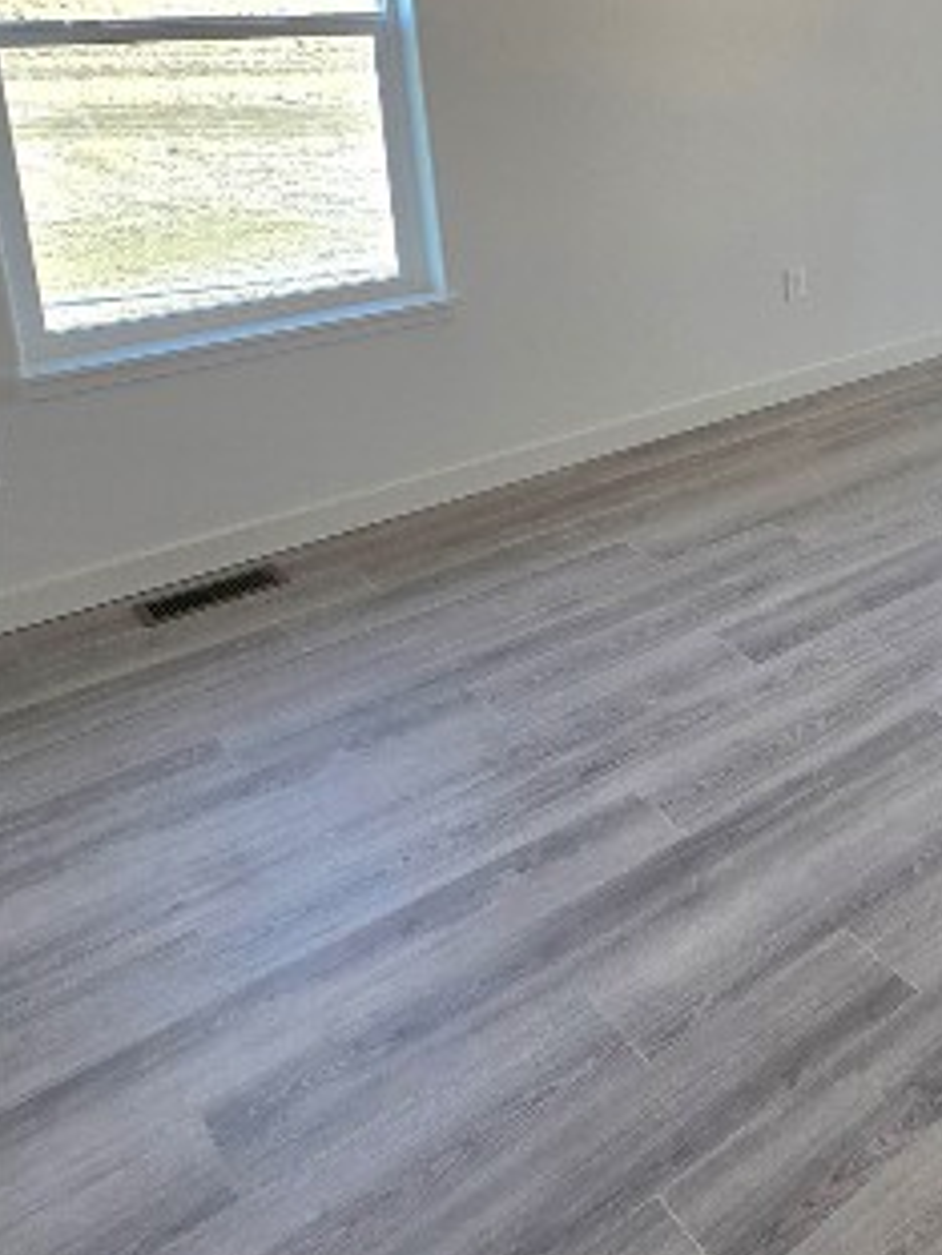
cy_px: 221
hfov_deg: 34.7
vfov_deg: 52.5
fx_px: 1161
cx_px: 1143
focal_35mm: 32
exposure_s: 1/120
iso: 50
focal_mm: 2.2
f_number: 2.2
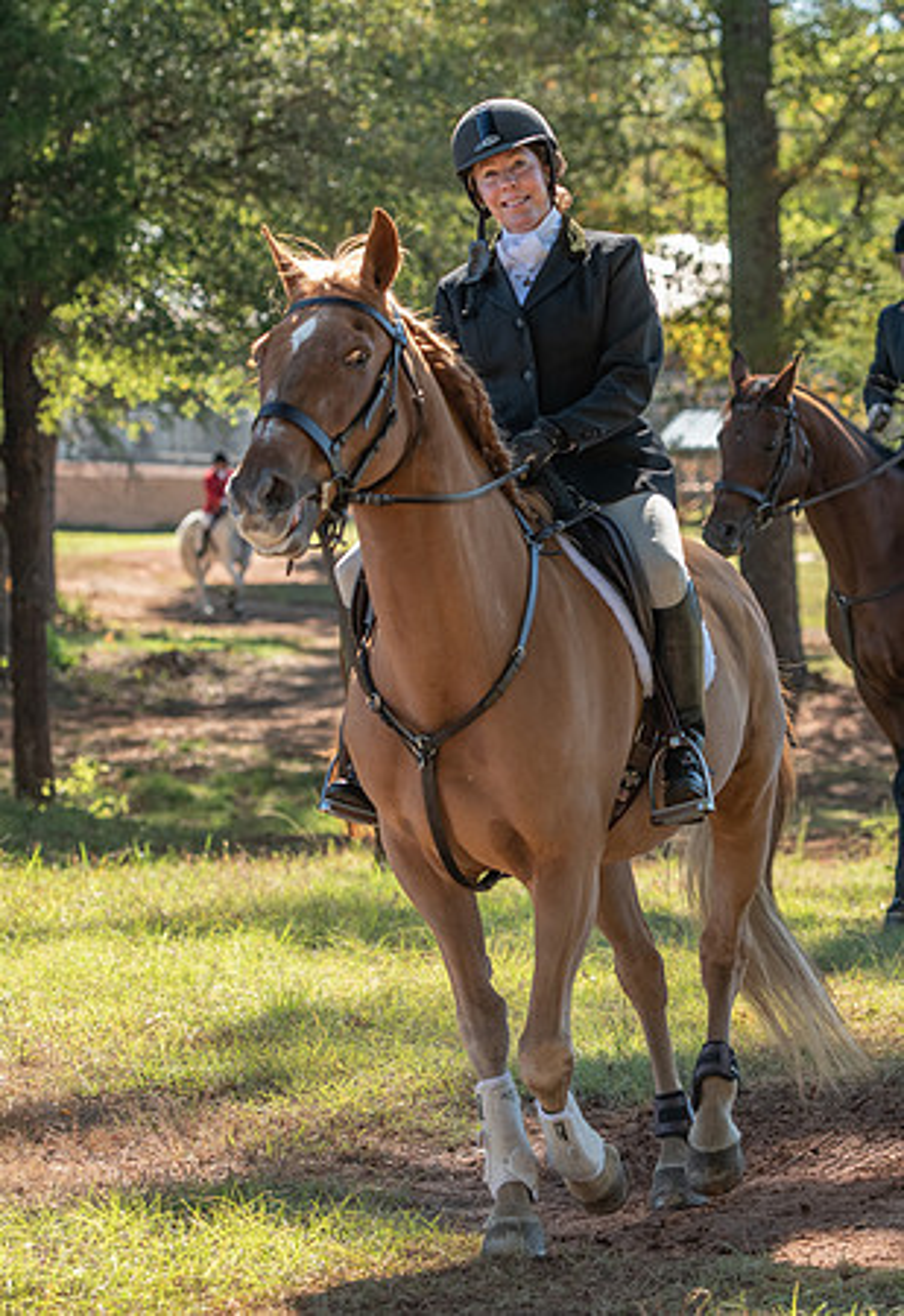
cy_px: 544
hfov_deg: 8.9
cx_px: 660
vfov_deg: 13.0
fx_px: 5791
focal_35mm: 157
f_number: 4
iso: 280
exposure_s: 1/320
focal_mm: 90
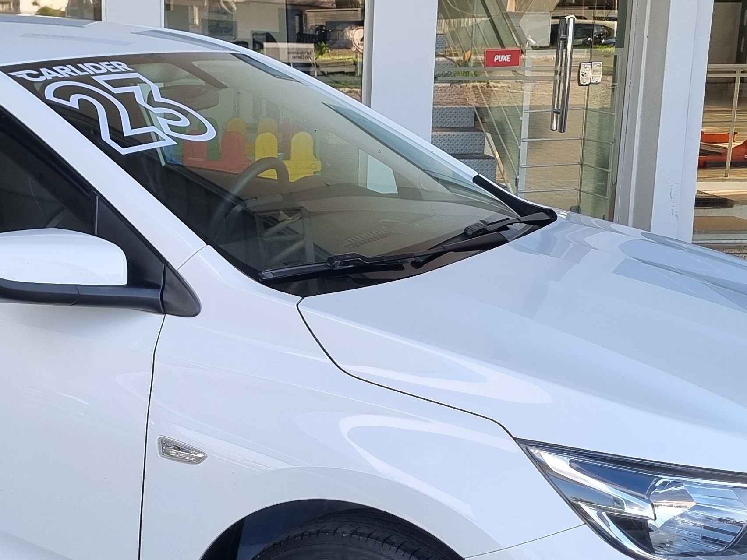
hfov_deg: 31.1
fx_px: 1316
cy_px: 346
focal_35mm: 61
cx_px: 182
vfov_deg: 24.0
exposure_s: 1/416
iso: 50
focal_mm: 5.4
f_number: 1.8
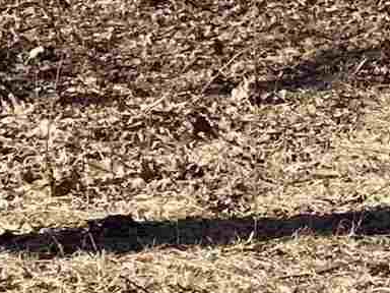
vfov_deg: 6.6
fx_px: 2524
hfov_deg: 8.5
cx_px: 706
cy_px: 81
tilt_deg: -11.3
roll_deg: -2.0
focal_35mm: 224
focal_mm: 3.99
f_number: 1.8
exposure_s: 1/1000
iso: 20
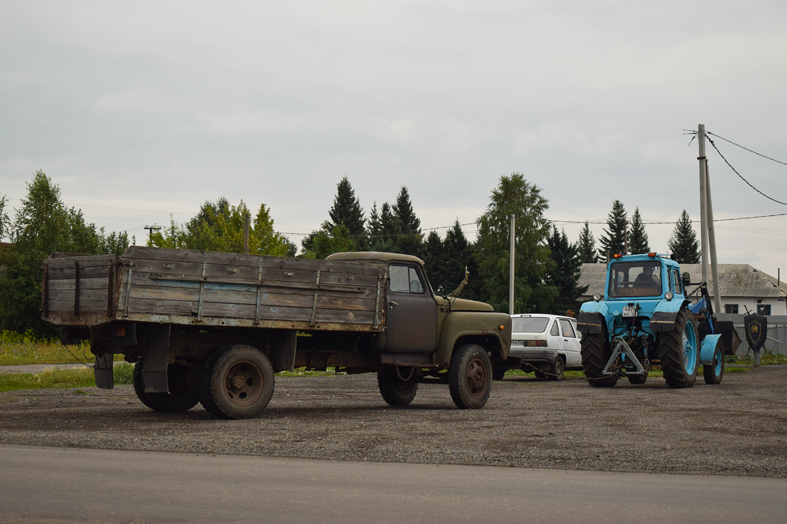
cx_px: 394
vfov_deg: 21.6
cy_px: 262
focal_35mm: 63
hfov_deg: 31.9
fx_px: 1377
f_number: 5
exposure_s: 1/500
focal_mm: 42
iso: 400
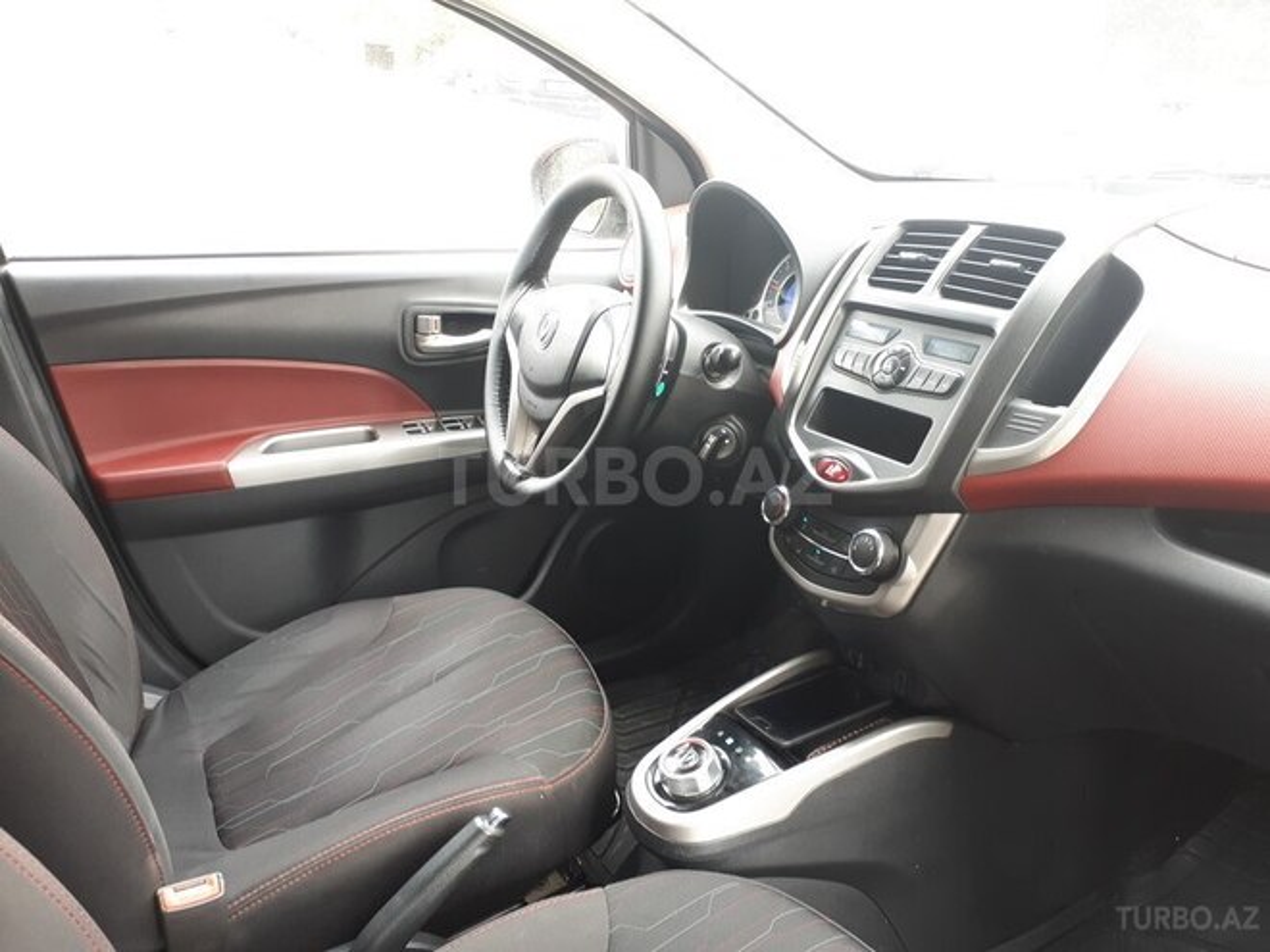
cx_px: 635
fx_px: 991
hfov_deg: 65.3
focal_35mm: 27
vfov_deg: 51.4
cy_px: 476
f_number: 1.9
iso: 64
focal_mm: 3.6
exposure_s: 1/33
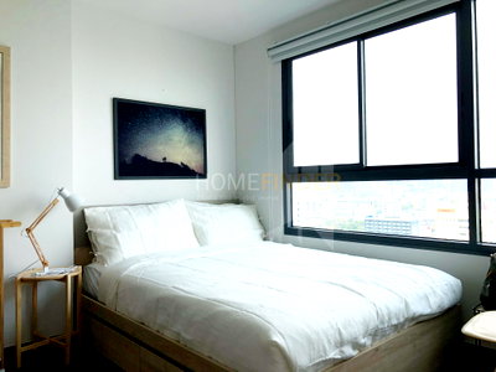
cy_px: 186
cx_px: 248
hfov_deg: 63.4
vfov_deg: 49.7
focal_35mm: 28
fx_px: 401
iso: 20
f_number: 1.8
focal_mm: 3.99
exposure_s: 1/592
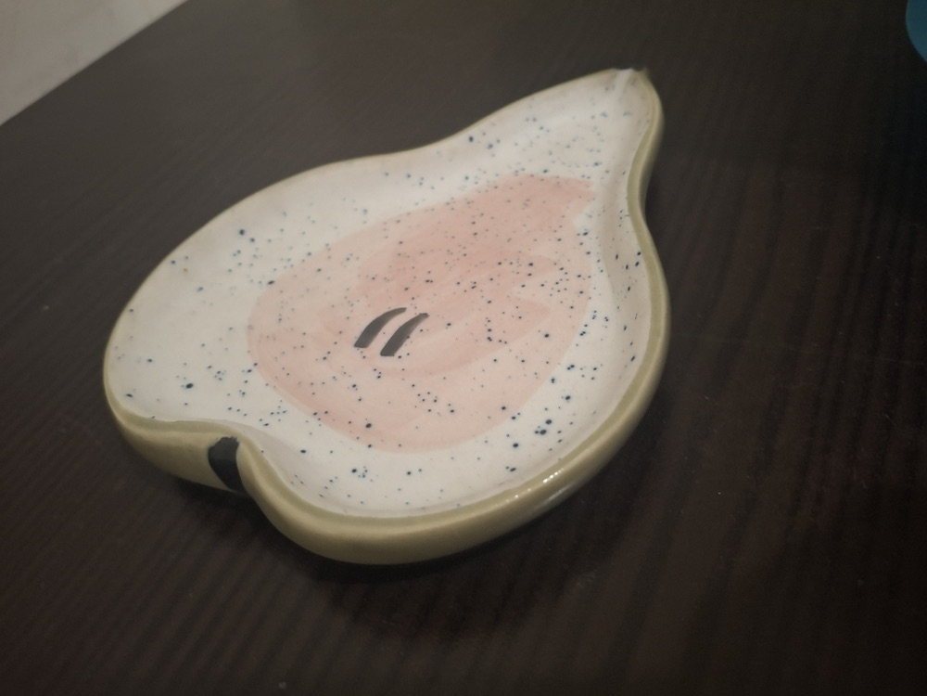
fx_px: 669
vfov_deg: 54.9
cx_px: 464
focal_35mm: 25
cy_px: 348
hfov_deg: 69.4
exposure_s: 1/25
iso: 320
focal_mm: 4.69
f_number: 1.8
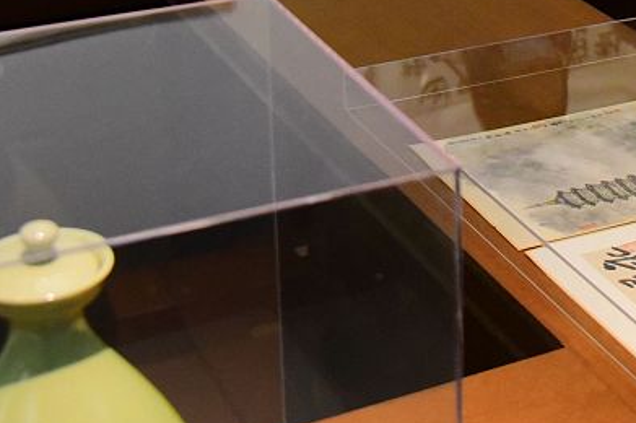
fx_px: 1624
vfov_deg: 14.2
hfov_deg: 21.1
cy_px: -132
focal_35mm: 92
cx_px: 688
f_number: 4
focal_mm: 30
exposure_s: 1/800
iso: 3200
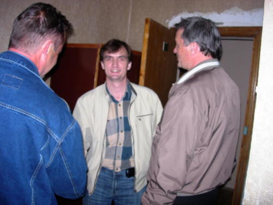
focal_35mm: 38
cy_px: 102
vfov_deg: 37.7
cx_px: 136
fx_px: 300
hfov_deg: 49.0
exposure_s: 1/64
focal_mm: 7.8
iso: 79
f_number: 2.8
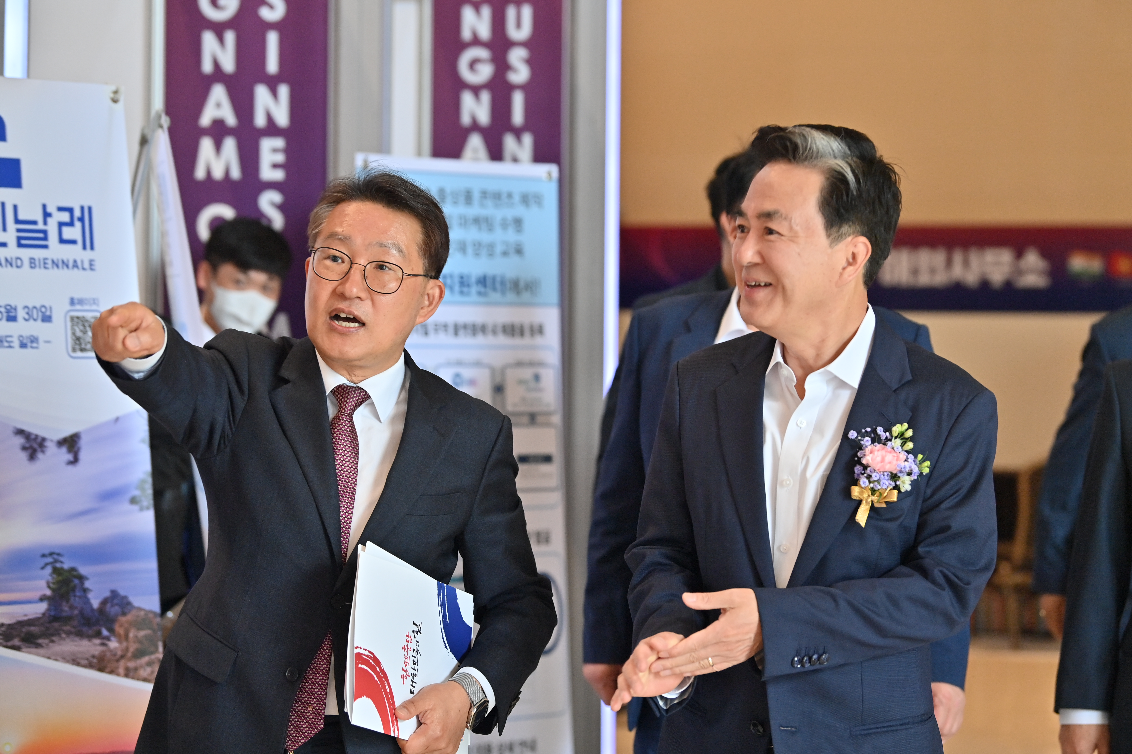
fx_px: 2987
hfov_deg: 21.5
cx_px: 566
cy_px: 377
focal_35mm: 95
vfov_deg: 14.4
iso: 1000
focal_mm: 95
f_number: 4
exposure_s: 1/200
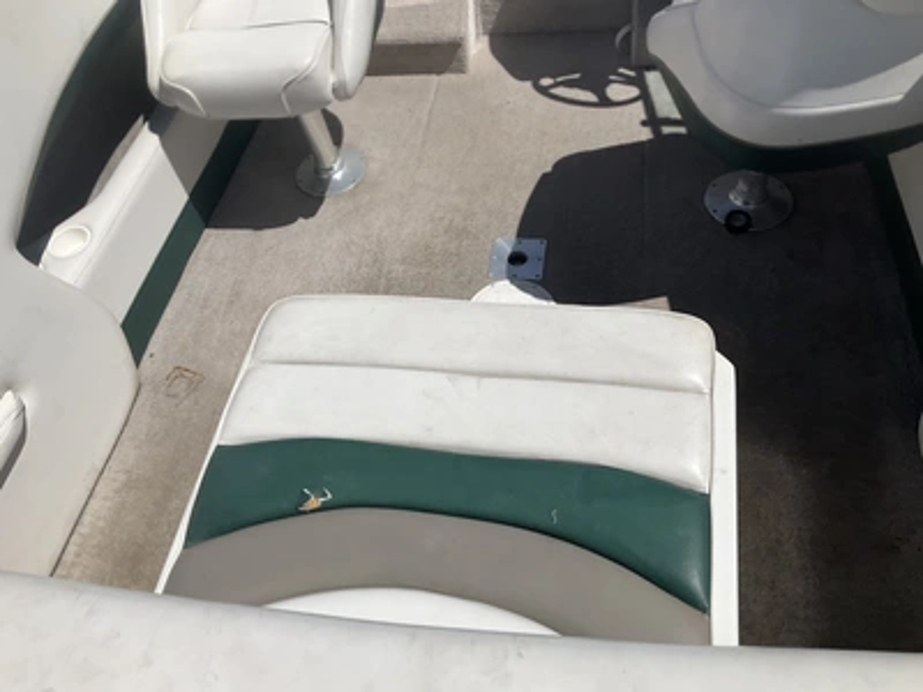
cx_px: 462
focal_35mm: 29
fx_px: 773
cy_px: 346
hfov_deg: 61.7
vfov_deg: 48.2
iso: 25
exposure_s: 1/5814
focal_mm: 3
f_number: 1.8
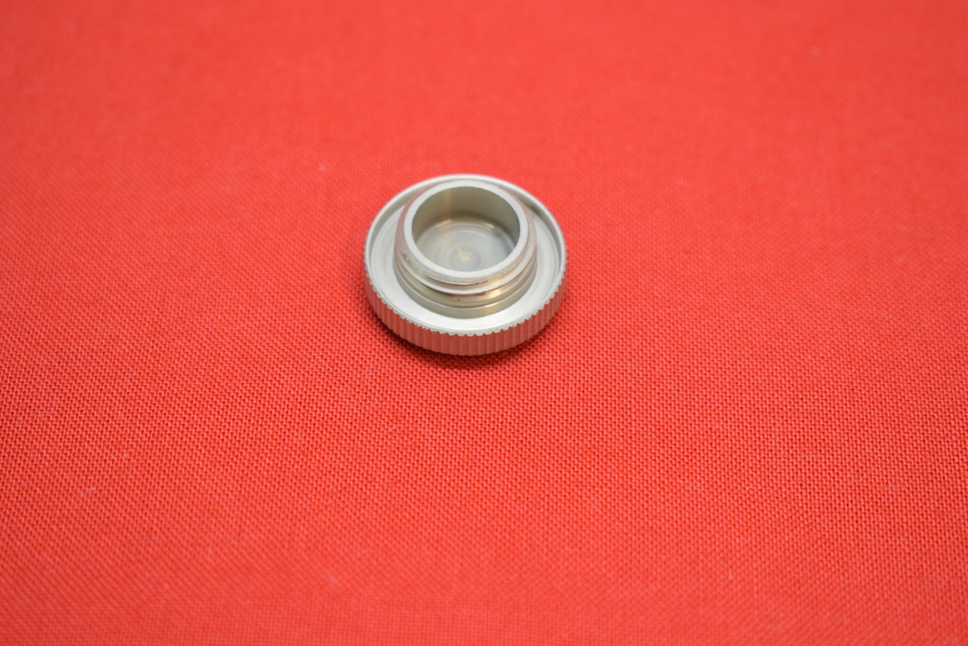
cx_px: 484
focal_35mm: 78
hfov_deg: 26.0
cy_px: 323
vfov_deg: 17.5
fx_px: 2098
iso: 2000
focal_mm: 52
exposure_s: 1/100
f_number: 5.6
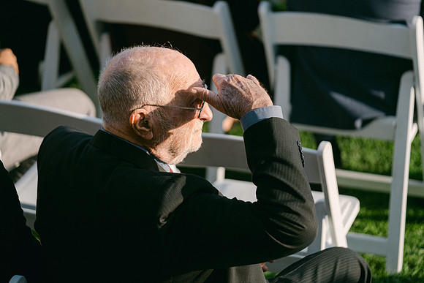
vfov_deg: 6.8
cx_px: 212
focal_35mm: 202
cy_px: 142
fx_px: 2380
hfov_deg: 10.2
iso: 320
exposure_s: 1/3000
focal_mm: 134.4
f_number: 2.8
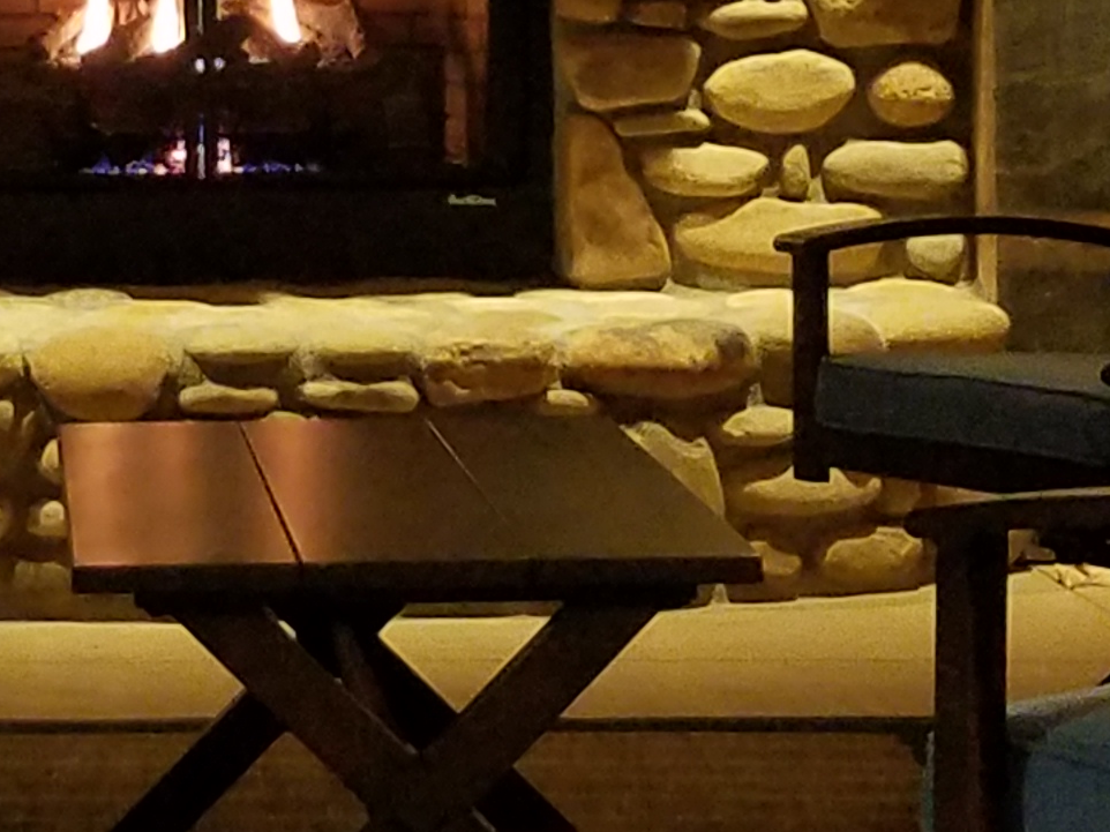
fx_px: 3494
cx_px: -10
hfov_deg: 17.6
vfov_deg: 13.3
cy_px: -104
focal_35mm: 109
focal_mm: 4.2
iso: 200
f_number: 1.7
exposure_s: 1/11
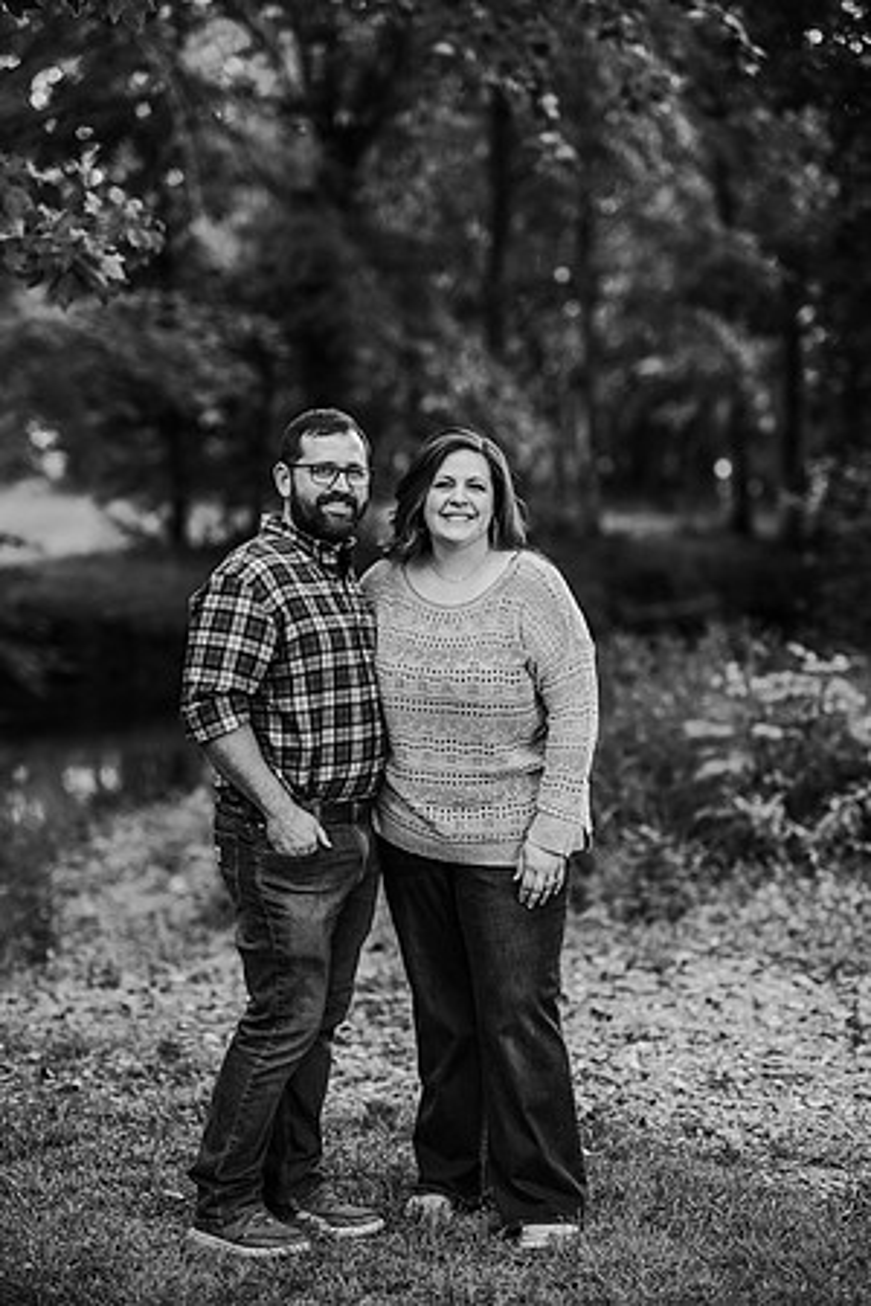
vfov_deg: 23.9
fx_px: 3085
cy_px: 653
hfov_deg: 16.1
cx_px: 436
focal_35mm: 85
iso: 125
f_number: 2.2
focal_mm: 85
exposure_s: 1/200
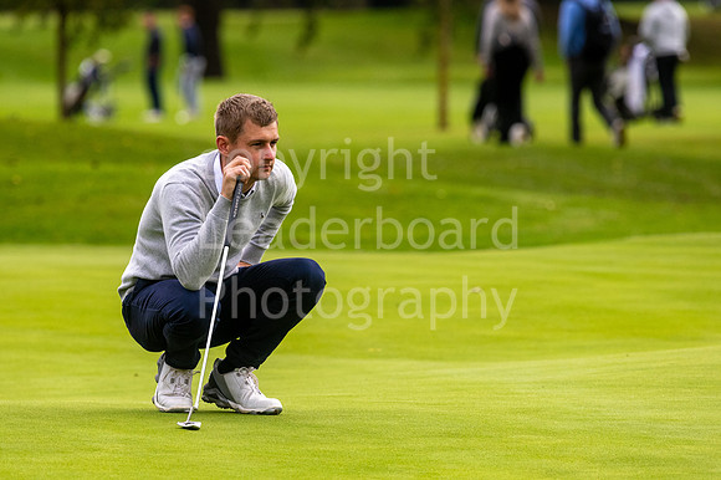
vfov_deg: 3.1
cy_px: 240
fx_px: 9007
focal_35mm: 450
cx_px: 360
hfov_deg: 4.6
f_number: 5.6
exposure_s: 1/1600
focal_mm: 300
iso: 640
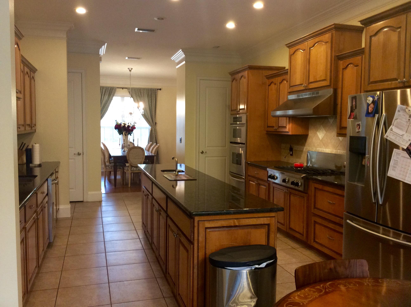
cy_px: 154
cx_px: 206
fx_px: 379
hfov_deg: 56.9
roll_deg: -0.7
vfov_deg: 44.1
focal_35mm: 32
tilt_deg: -4.8
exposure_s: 1/24
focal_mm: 3.3
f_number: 2.4
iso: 100
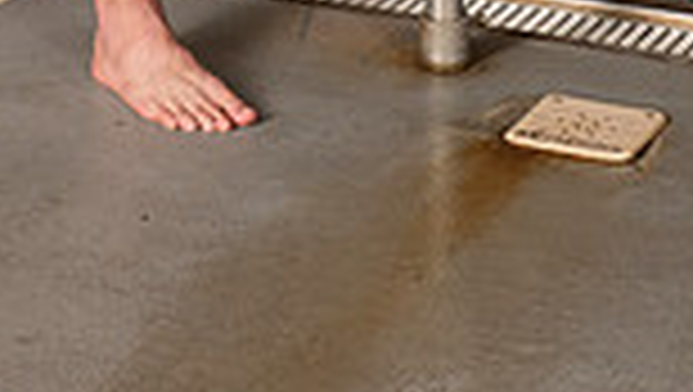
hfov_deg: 14.6
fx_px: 2704
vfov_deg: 7.6
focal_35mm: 147
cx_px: 274
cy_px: -604
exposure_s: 1/250
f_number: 7.1
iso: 800
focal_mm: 48
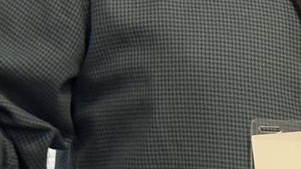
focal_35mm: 236
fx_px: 1882
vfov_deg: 5.1
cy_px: -81
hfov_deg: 9.1
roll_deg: +0.6
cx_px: 245
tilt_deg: +2.2
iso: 100
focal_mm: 6.76
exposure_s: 1/60
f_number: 1.78
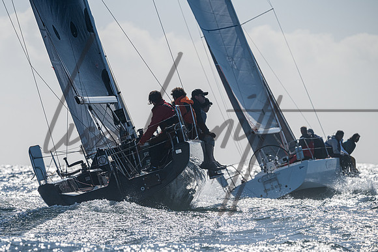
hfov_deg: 5.9
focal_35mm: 347
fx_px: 3647
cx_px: 142
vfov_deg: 4.0
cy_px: 158
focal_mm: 260
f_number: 6.3
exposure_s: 1/5000
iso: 400
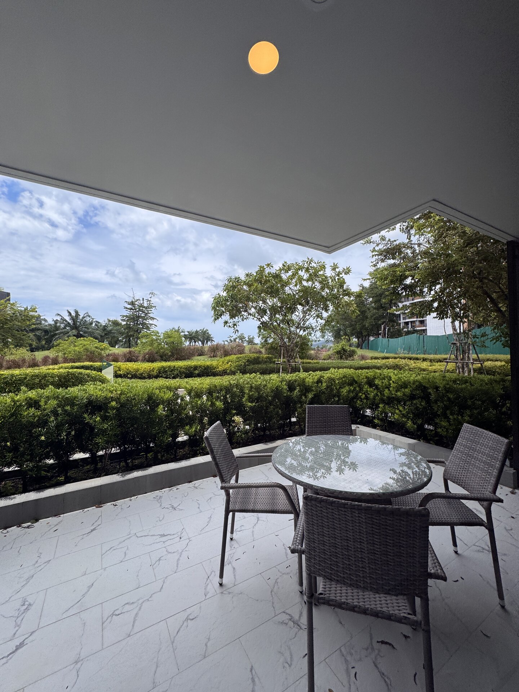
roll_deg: -2.7
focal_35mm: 14
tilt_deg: +0.3
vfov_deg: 102.1
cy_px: 346
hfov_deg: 85.7
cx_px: 260
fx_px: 280
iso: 40
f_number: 2.2
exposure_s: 1/448
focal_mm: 2.22
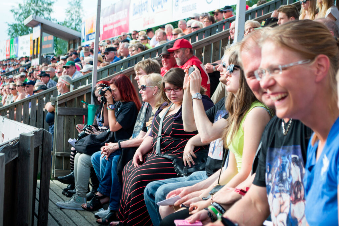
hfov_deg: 24.6
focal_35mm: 82
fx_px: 777
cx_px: 170
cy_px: 113
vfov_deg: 16.6
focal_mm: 55
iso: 100
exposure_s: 1/160
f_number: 6.3
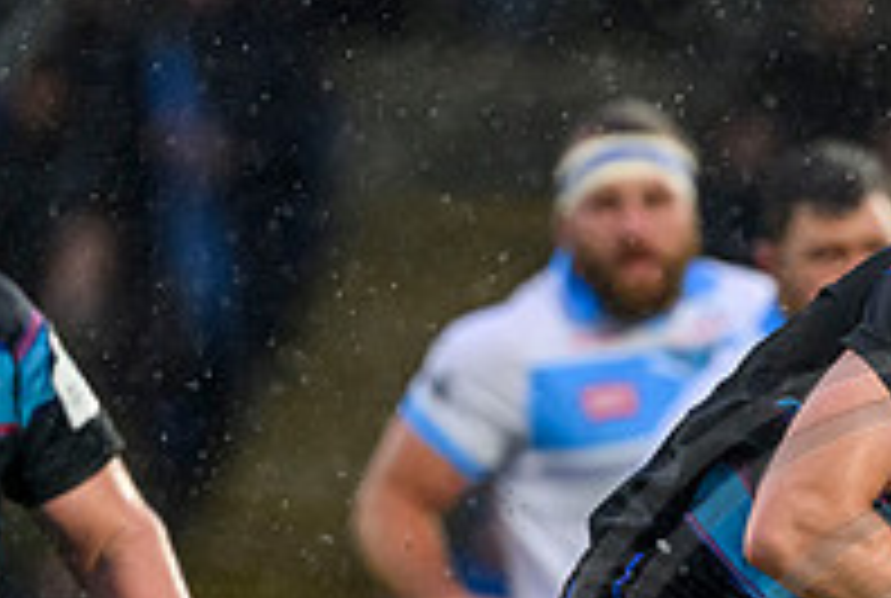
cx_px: 925
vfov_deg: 1.1
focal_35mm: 1300
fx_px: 32248
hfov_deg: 1.6
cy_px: 836
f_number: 4
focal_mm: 400
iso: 4000
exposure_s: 1/2000
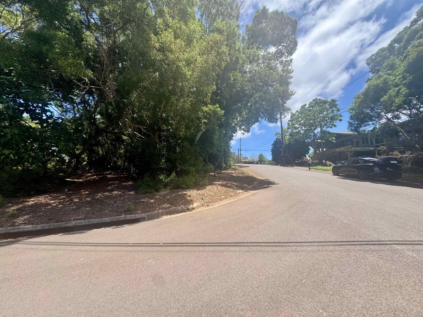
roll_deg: +0.1
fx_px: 171
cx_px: 212
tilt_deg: +6.1
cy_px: 158
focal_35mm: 14
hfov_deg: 102.1
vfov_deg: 85.7
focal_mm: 2.22
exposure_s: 1/821
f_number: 2.2
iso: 40
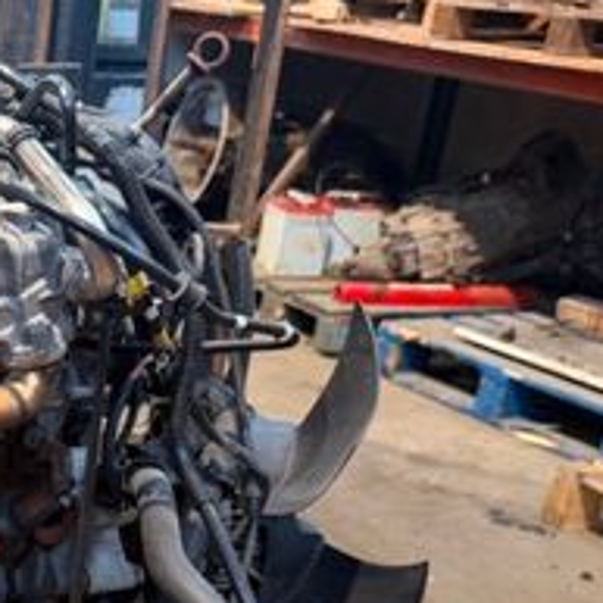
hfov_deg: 22.9
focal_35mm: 66
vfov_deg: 24.9
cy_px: 597
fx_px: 1301
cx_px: -203
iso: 250
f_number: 1.78
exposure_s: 1/60
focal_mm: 6.76
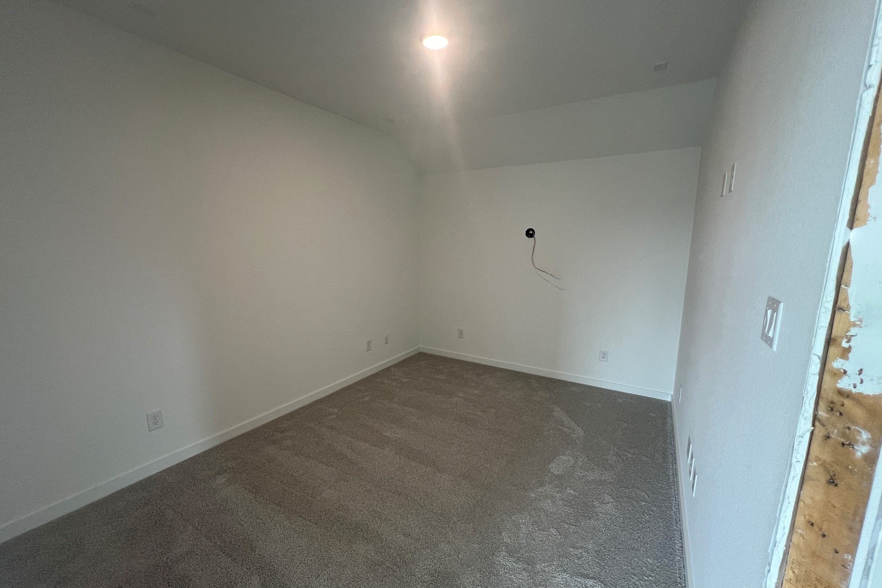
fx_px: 343
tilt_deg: -9.2
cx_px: 430
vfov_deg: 81.2
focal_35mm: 14
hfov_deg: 104.2
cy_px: 301
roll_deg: -0.4
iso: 160
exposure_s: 1/120
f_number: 1.8
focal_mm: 1.57
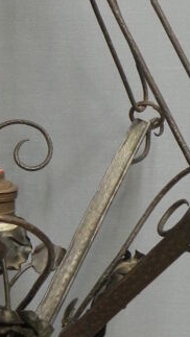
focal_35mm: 89
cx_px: -1
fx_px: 796
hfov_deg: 13.4
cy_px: 41
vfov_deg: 23.4
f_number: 2.8
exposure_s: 1/12.6
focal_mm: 5.9
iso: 400
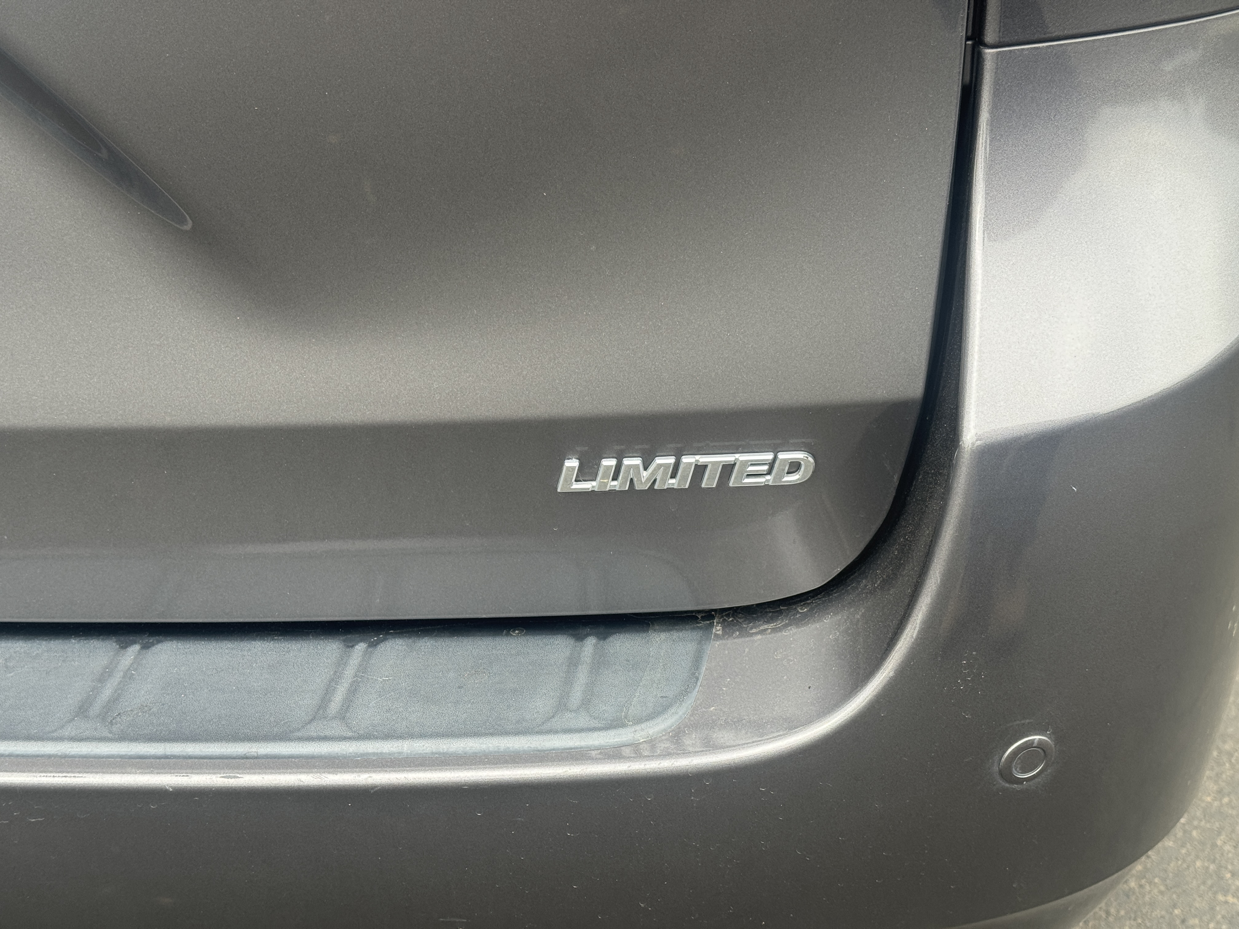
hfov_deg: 39.7
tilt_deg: -28.1
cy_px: 464
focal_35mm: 48
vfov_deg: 30.3
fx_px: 1718
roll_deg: +3.1
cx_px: 620
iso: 64
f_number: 1.78
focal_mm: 6.76
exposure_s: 1/265
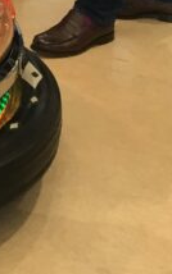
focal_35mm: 147
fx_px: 1101
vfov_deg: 13.5
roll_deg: -1.0
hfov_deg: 8.6
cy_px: -127
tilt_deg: -14.7
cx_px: -114
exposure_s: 1/33
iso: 50
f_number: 2.2
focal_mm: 4.15
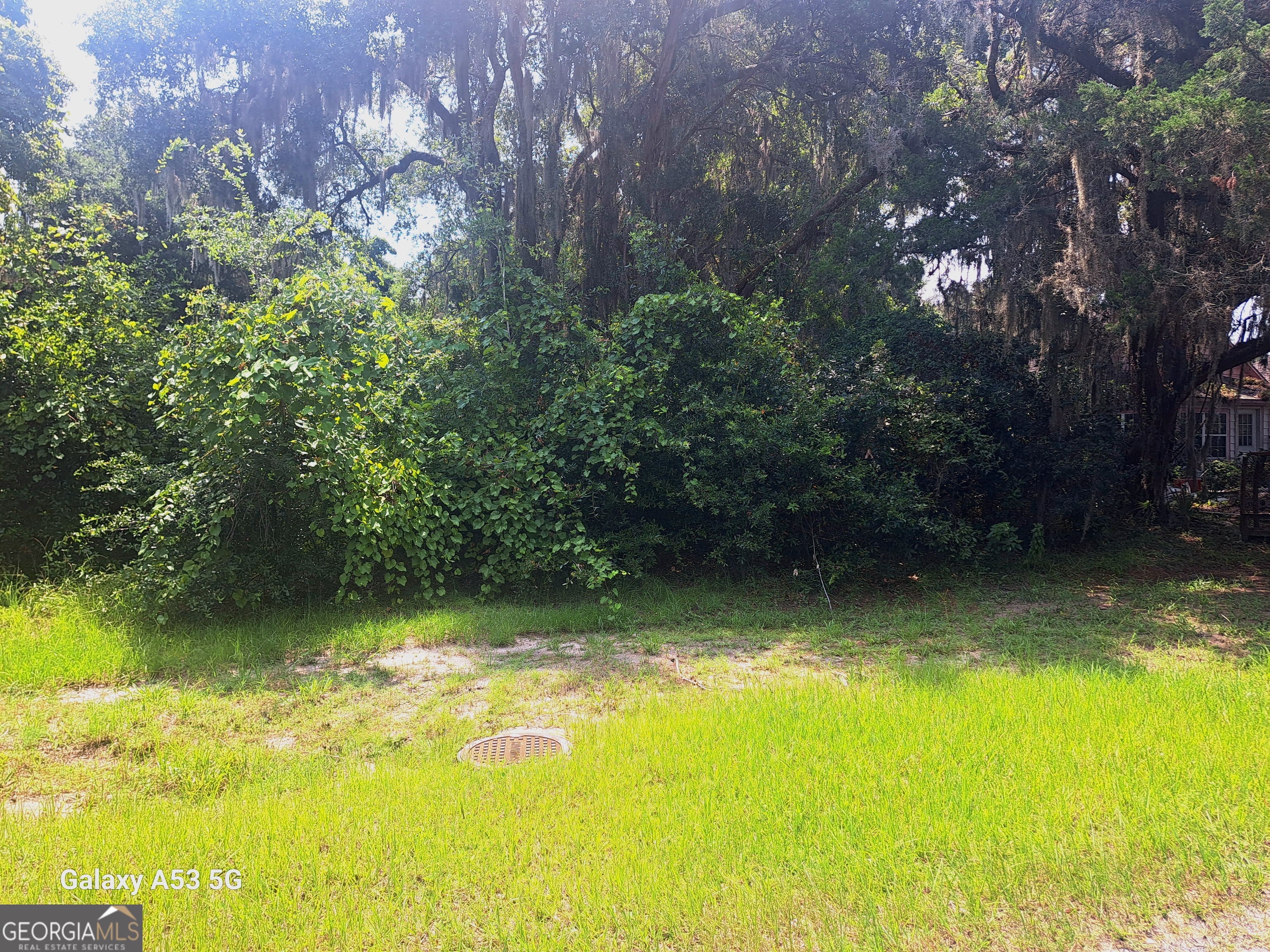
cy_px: 476
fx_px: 881
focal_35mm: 24
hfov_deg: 71.6
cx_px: 635
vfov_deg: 56.8
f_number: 1.8
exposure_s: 1/323
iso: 50
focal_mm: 5.23
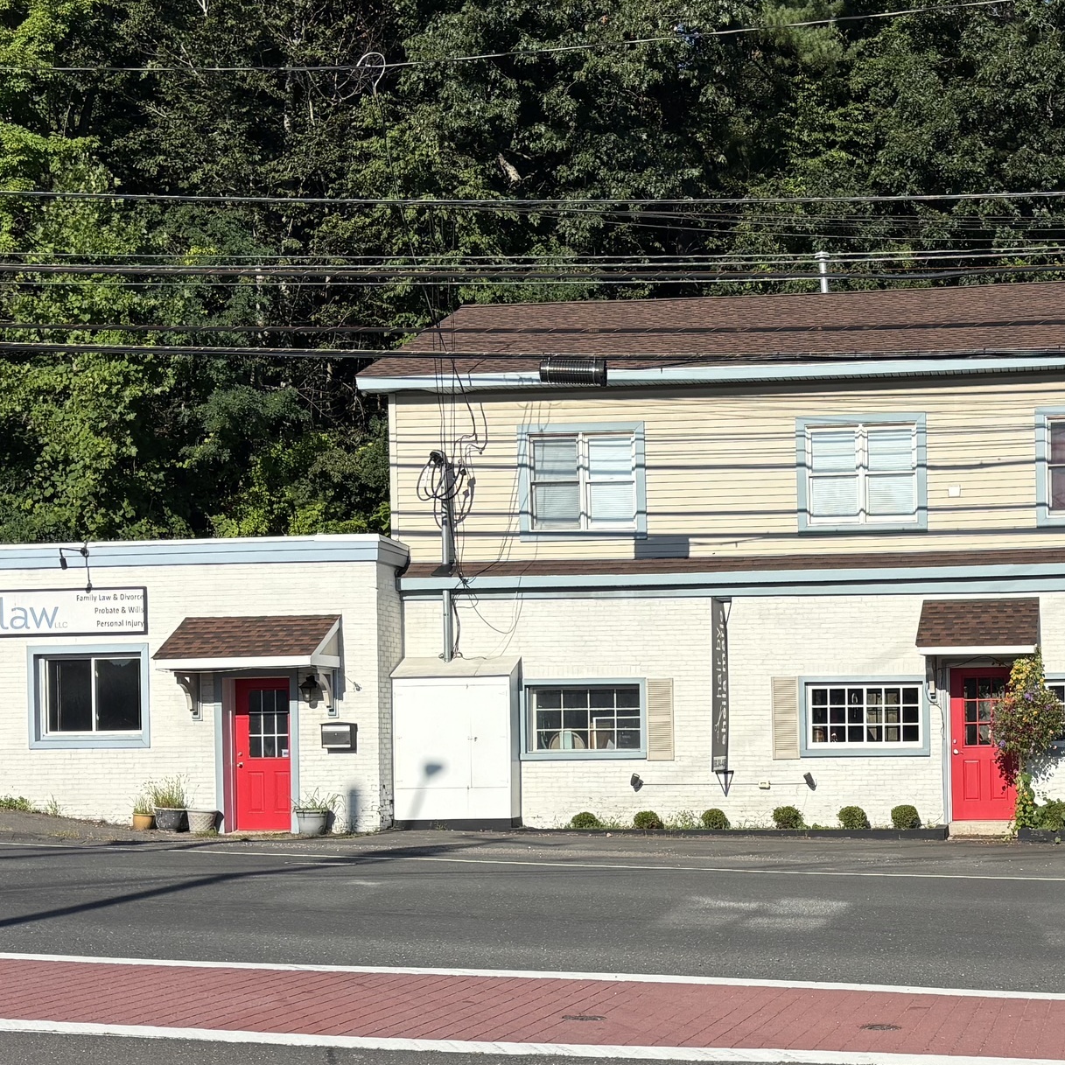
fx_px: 2019
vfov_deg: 29.3
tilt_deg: -0.3
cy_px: 739
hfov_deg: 28.9
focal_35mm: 58
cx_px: 854
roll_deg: +0.4
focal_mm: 5.96
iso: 50
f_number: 1.6
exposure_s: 1/4854
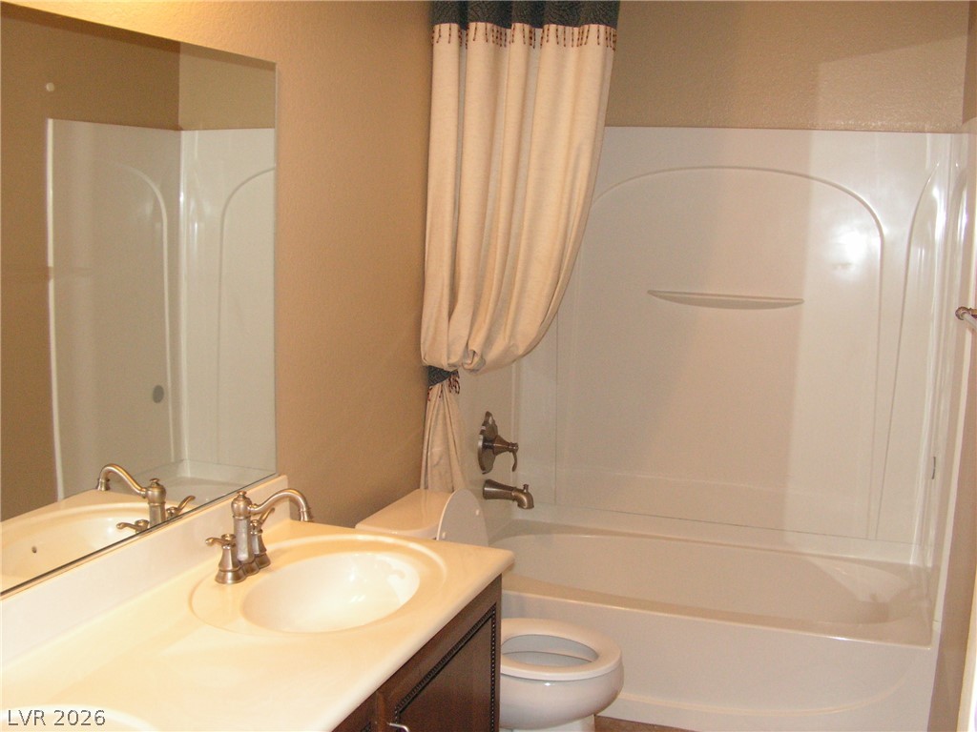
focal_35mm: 36
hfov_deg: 51.4
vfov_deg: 39.7
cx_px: 488
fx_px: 1016
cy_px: 366
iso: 160
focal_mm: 6
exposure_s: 1/40
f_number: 3.2
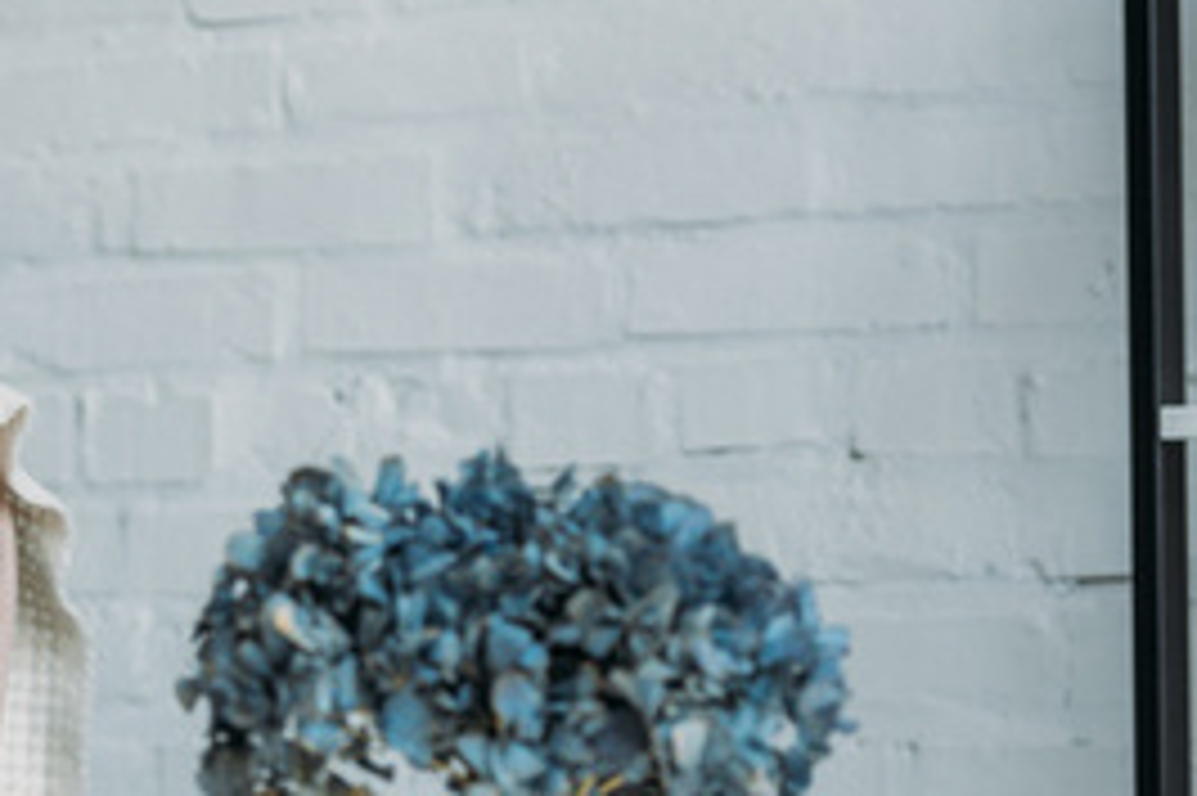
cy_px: 382
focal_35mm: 204
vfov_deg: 6.7
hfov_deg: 10.0
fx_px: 6779
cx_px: -148
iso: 160
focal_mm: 85
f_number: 4.5
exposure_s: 1/320
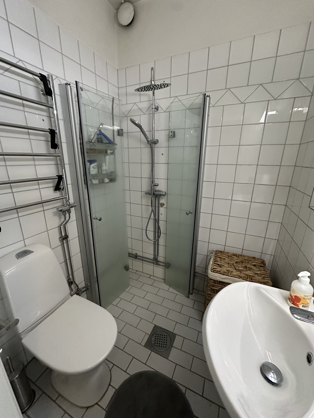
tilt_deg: -15.7
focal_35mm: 14
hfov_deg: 85.7
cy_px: 209
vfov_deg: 102.1
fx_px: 169
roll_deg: -1.7
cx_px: 157
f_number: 2.2
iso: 640
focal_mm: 2.22
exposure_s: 1/50
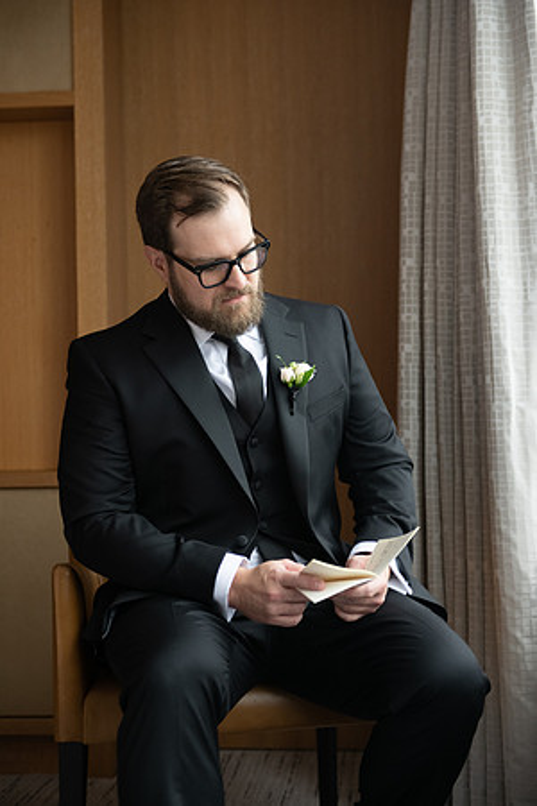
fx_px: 1253
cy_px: 403
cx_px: 268
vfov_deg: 35.6
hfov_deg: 24.2
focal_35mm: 56
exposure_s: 1/100
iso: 1250
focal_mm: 56
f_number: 2.8
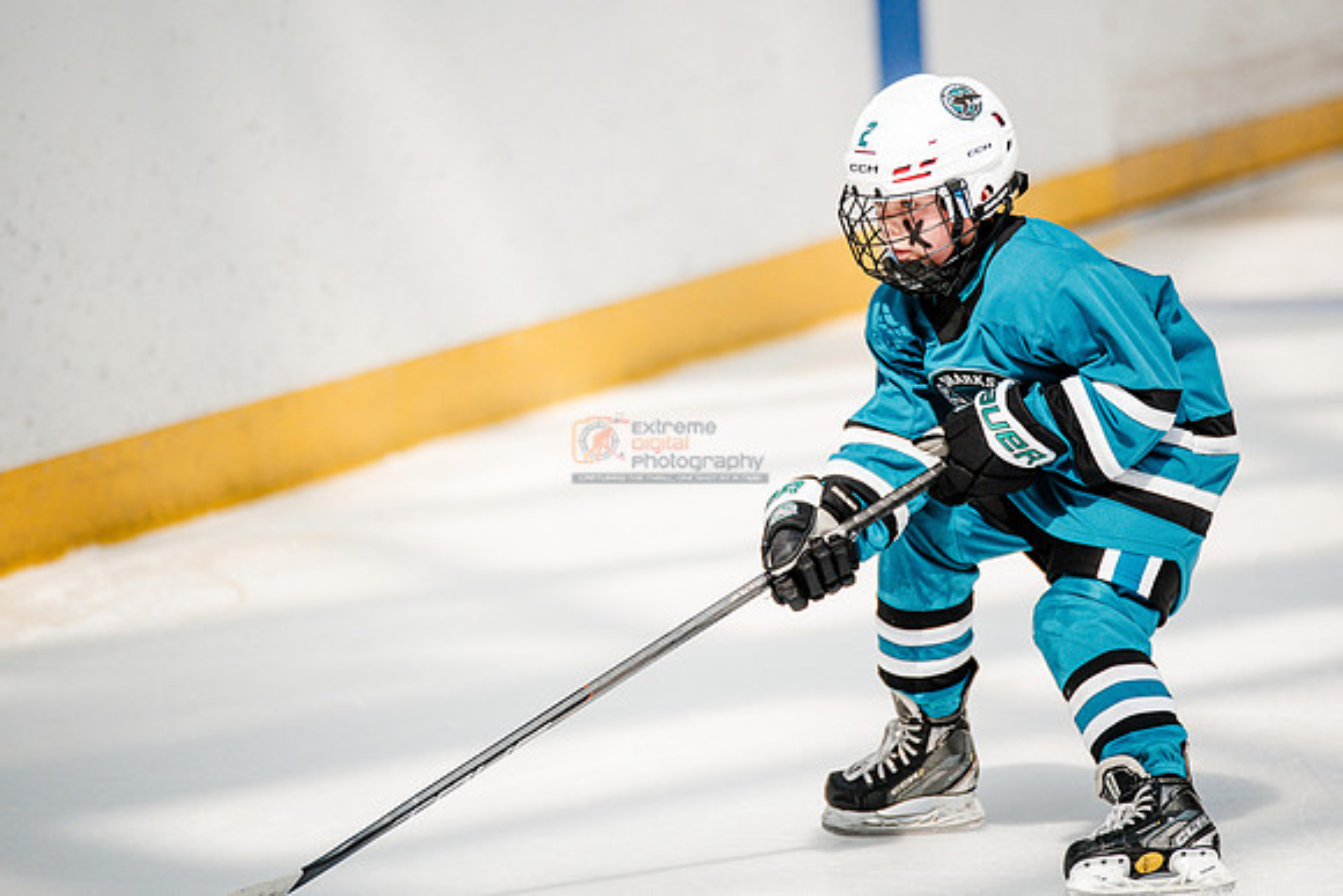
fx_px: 12419
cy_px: 352
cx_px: 796
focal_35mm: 333
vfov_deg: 4.1
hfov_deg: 6.2
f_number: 3.2
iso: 1250
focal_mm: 274
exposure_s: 1/4000
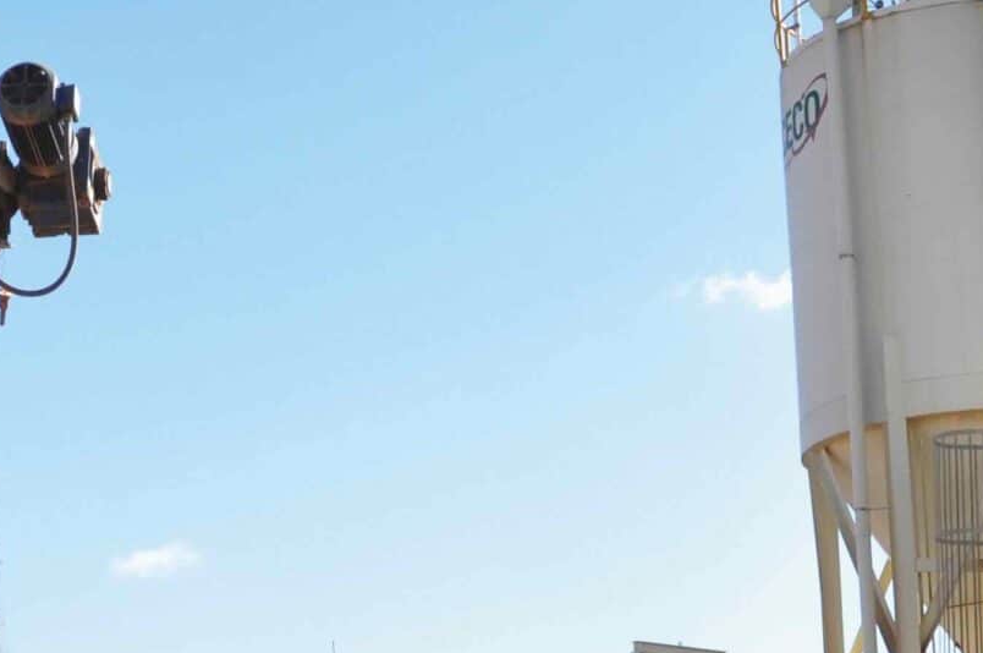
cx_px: 99
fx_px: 2345
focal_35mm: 86
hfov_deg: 23.1
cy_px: 560
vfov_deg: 15.7
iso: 400
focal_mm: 18
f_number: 11
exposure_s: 1/500
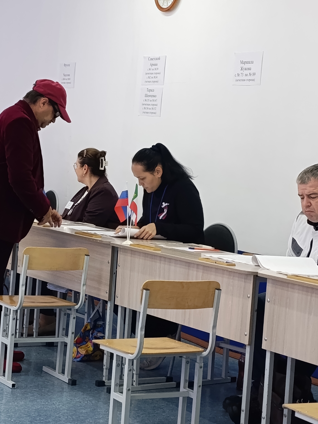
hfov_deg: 17.8
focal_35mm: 83
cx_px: 130
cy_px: 213
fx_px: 1017
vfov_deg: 23.6
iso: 891
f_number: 1.65
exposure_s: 1/100
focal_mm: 6.11
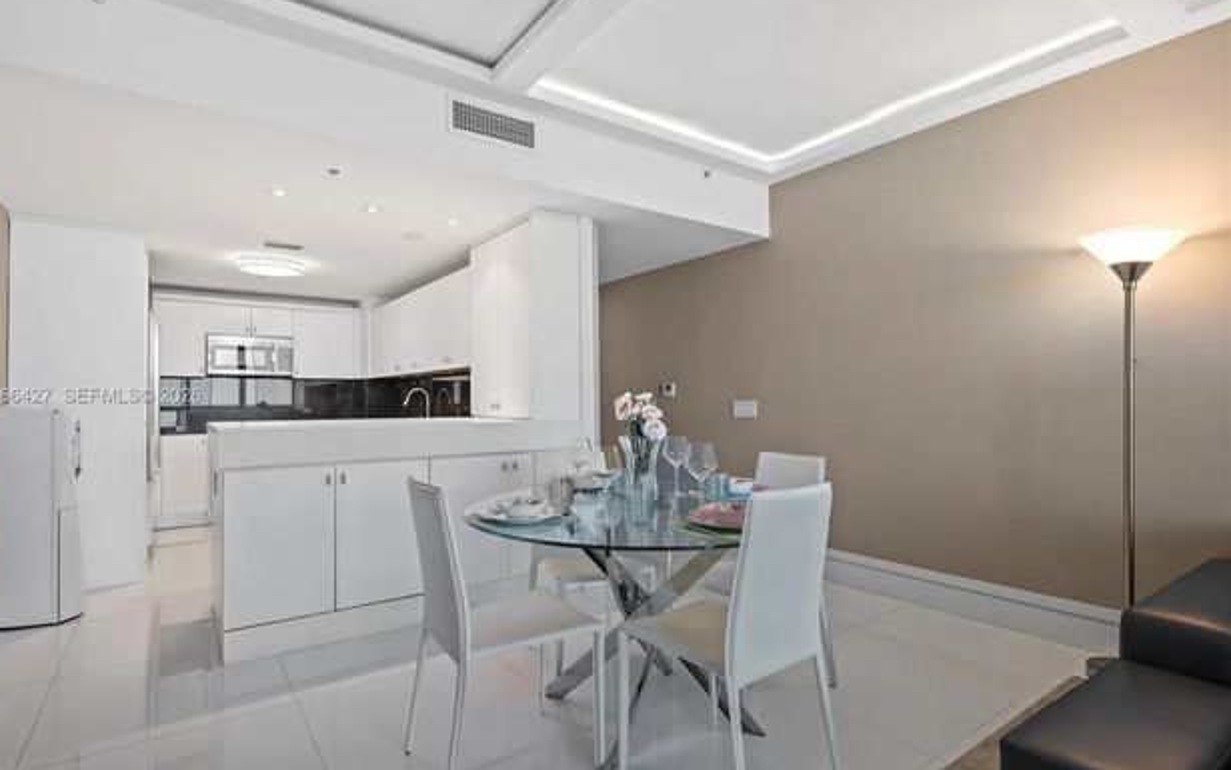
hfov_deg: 91.0
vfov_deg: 65.0
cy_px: 397
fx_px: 604
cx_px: 592
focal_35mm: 18
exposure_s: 1/2.5
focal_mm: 17
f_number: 8
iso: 200
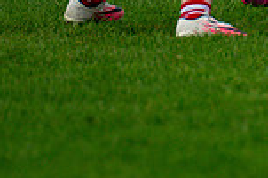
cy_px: -146
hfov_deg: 1.2
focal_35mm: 1731
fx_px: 12859
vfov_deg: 0.8
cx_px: 399
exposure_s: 1/6400
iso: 800
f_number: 2.8
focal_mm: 300
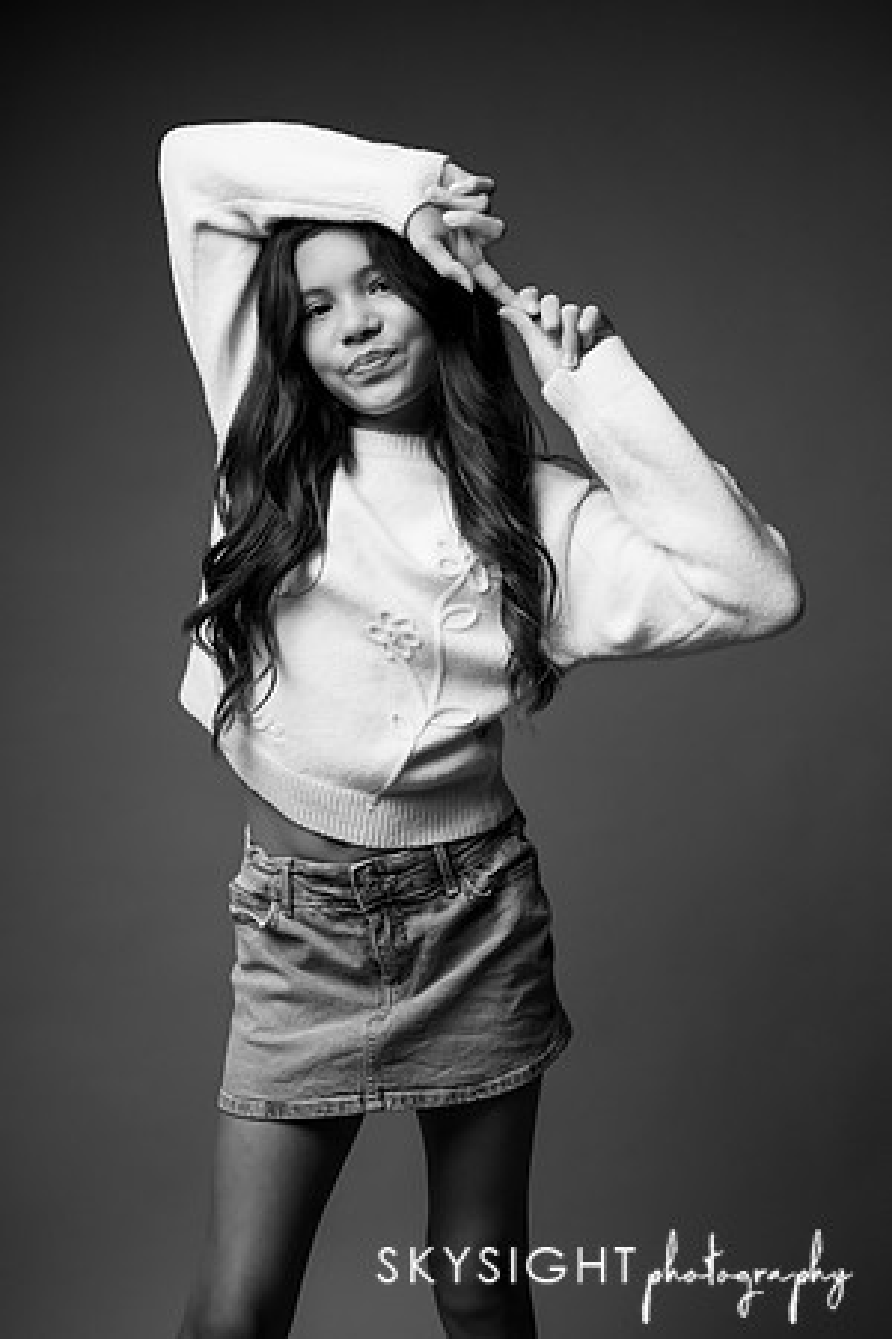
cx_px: 446
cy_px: 670
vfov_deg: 32.9
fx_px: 2267
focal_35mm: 61
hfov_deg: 22.3
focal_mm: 61
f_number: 3.2
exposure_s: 1/400
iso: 3200
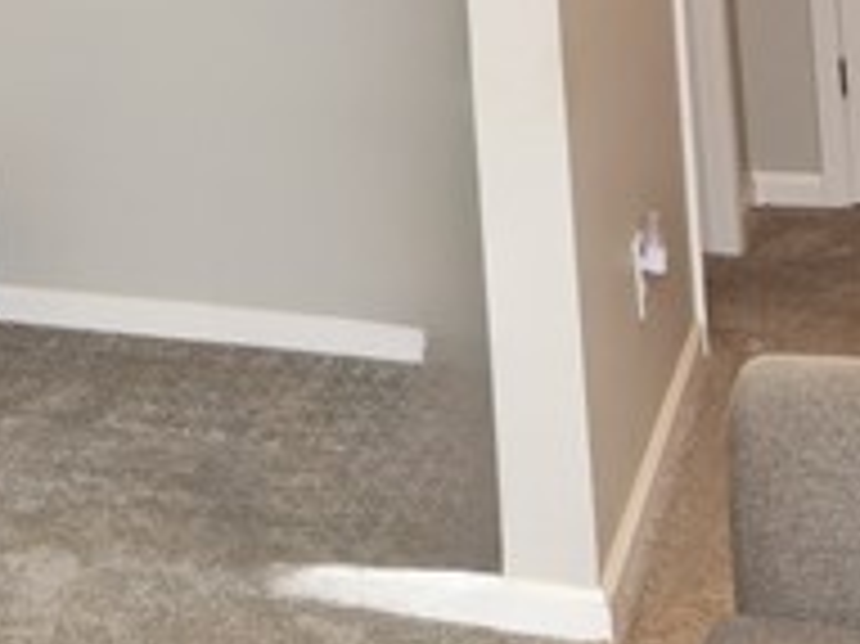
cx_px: -243
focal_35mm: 82
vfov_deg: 16.3
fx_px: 2036
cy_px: -342
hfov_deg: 21.6
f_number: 4
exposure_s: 1/60
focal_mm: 10
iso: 360
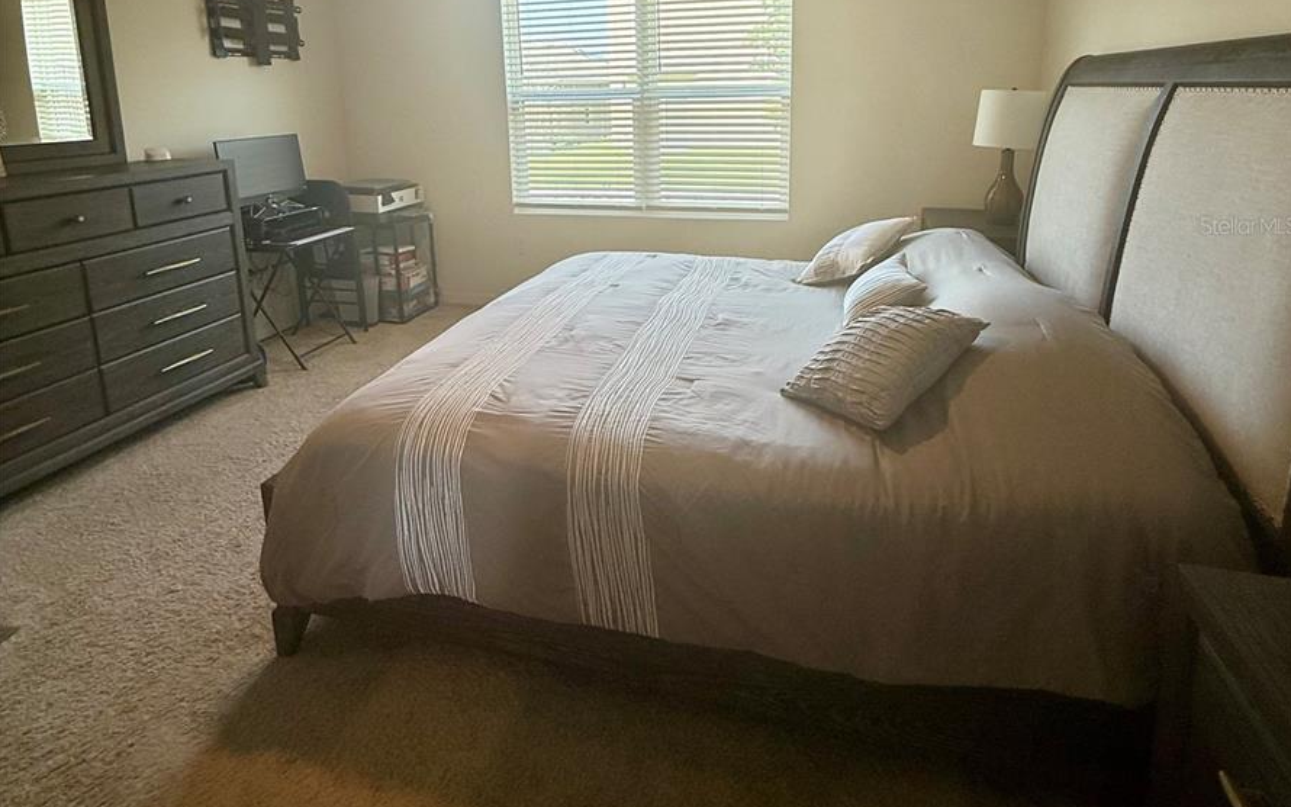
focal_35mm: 20
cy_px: 225
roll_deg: +1.5
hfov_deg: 85.1
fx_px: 704
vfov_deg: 57.3
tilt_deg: -10.7
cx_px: 650
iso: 80
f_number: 2.2
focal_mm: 2.22
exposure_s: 1/120
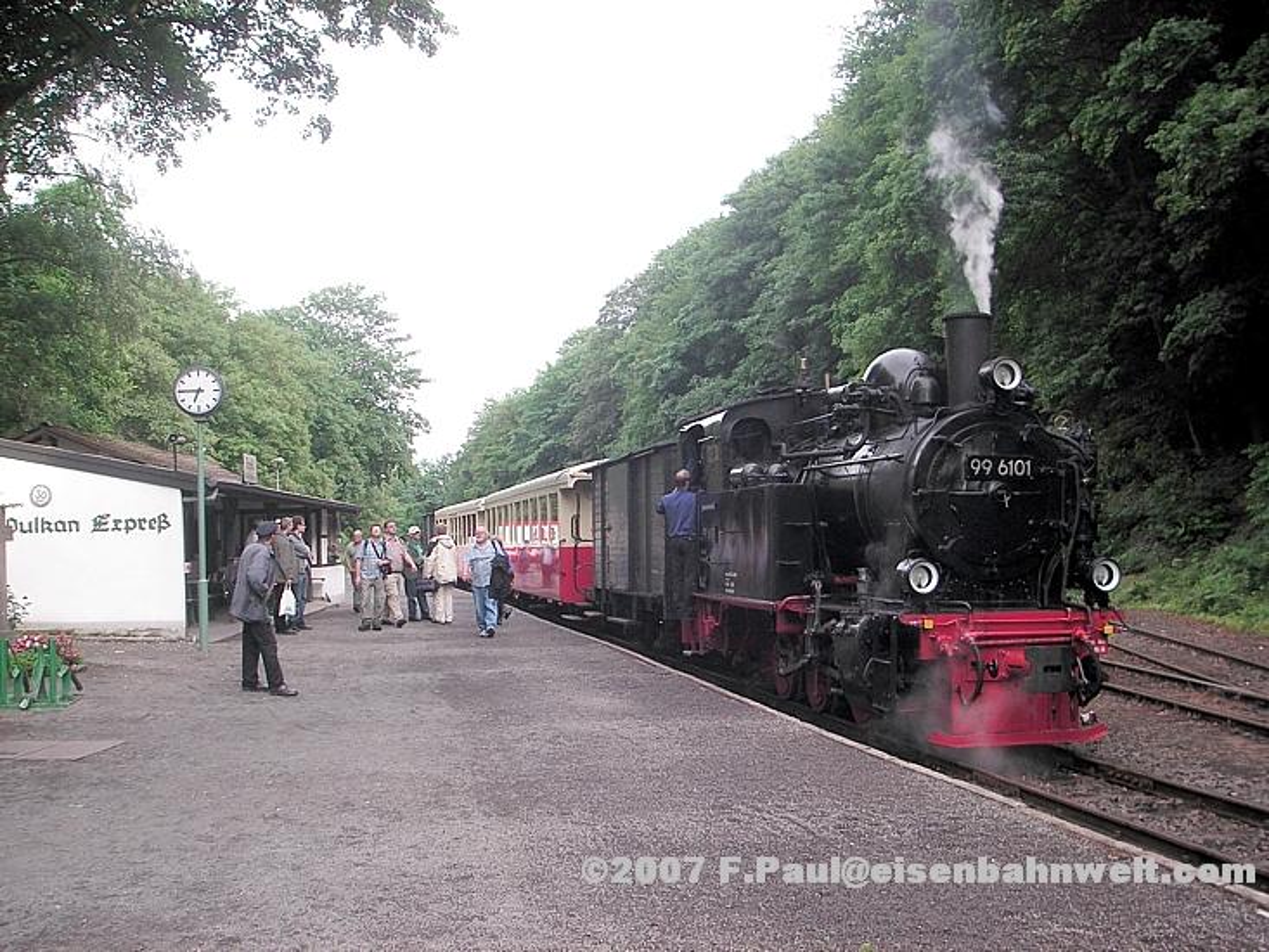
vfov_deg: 37.7
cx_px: 634
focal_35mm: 38
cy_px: 476
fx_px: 1393
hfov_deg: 49.0
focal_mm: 6.3
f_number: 3.3
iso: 50
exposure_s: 1/90
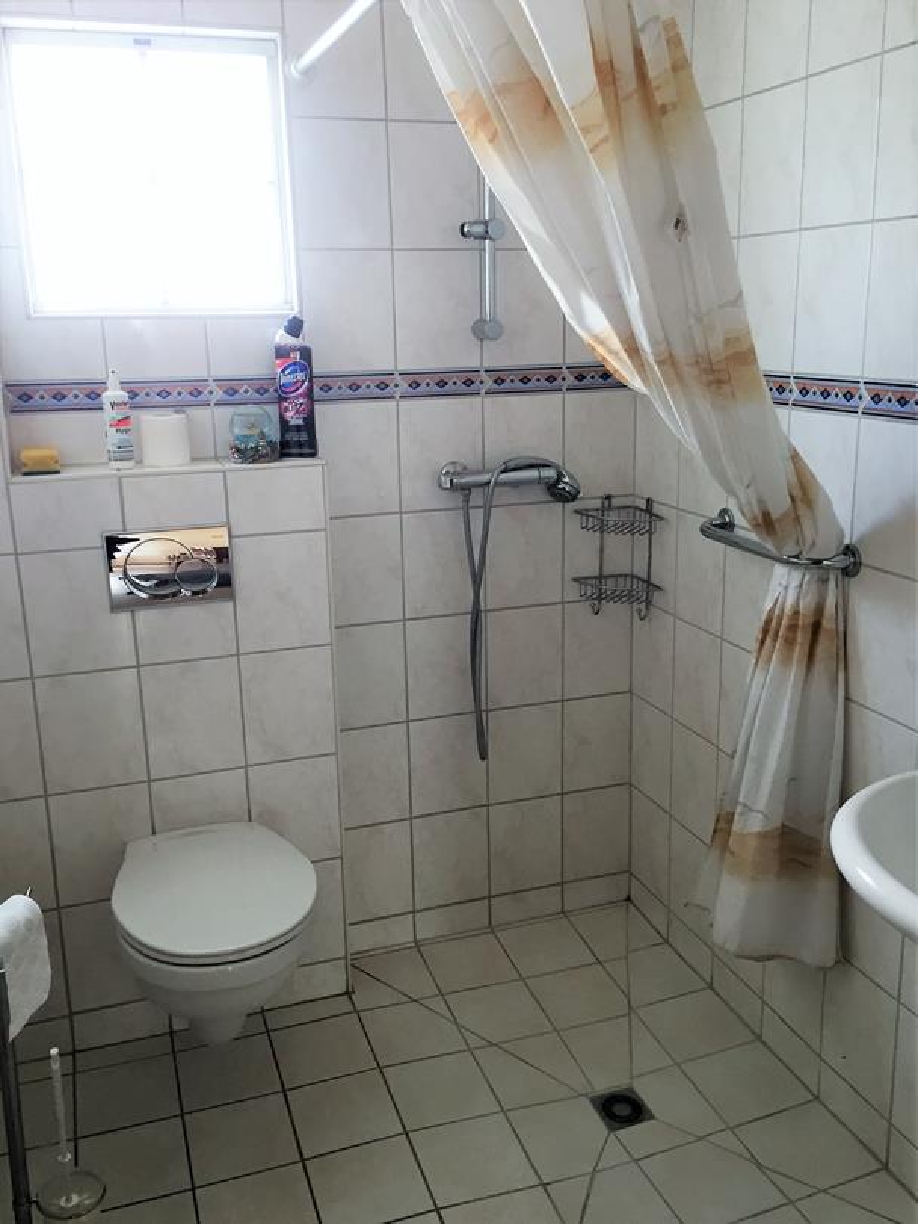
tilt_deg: -15.1
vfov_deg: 61.6
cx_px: 459
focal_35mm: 29
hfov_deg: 48.3
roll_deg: -1.3
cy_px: 612
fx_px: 1025
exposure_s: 1/33
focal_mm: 4.15
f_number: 2.2
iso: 50
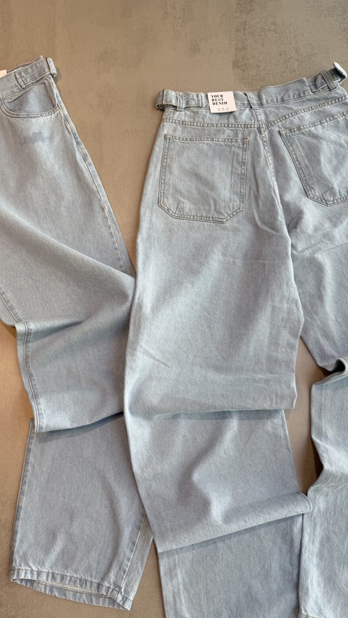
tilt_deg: -76.8
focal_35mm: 27
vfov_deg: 69.8
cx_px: 130
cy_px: 319
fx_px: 443
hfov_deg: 42.6
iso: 64
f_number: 1.78
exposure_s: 1/262
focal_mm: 6.76
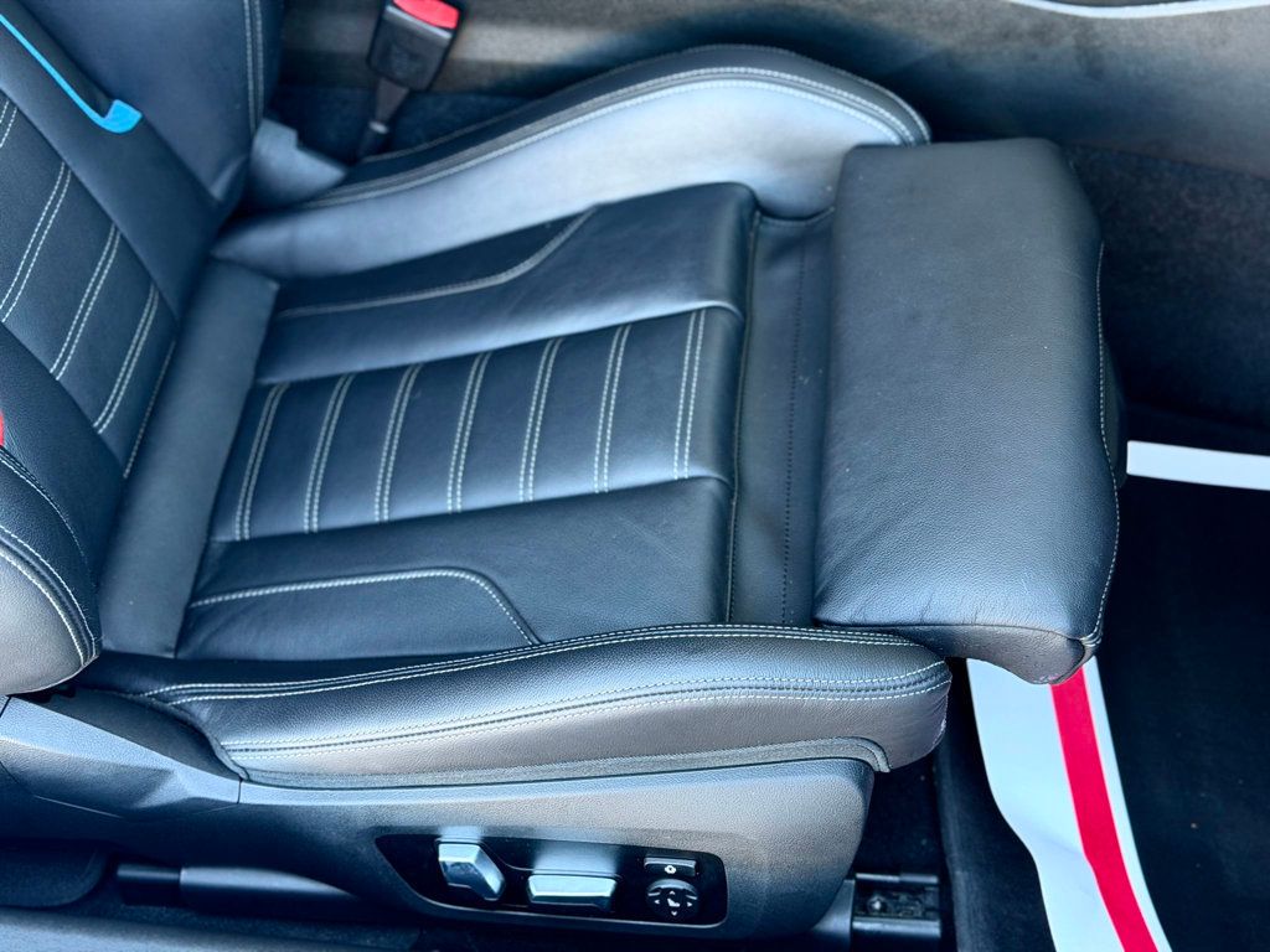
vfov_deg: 30.3
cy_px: 476
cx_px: 635
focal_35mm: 48
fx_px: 1761
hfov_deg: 39.7
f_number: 1.78
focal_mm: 6.76
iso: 125
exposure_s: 1/60
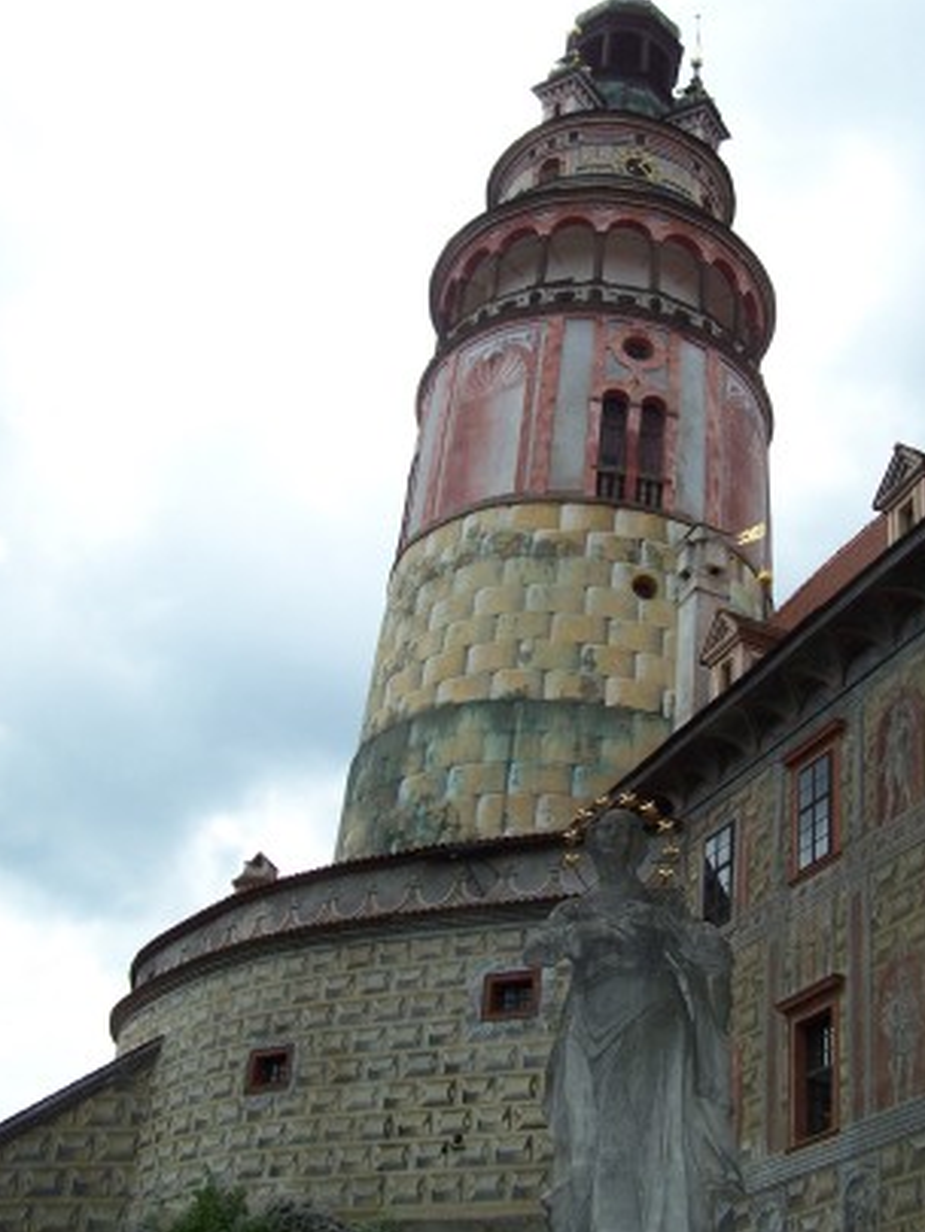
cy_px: 611
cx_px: 536
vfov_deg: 42.1
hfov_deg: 32.1
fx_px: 1602
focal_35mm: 45
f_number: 4
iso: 80
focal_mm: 6.3
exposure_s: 1/750
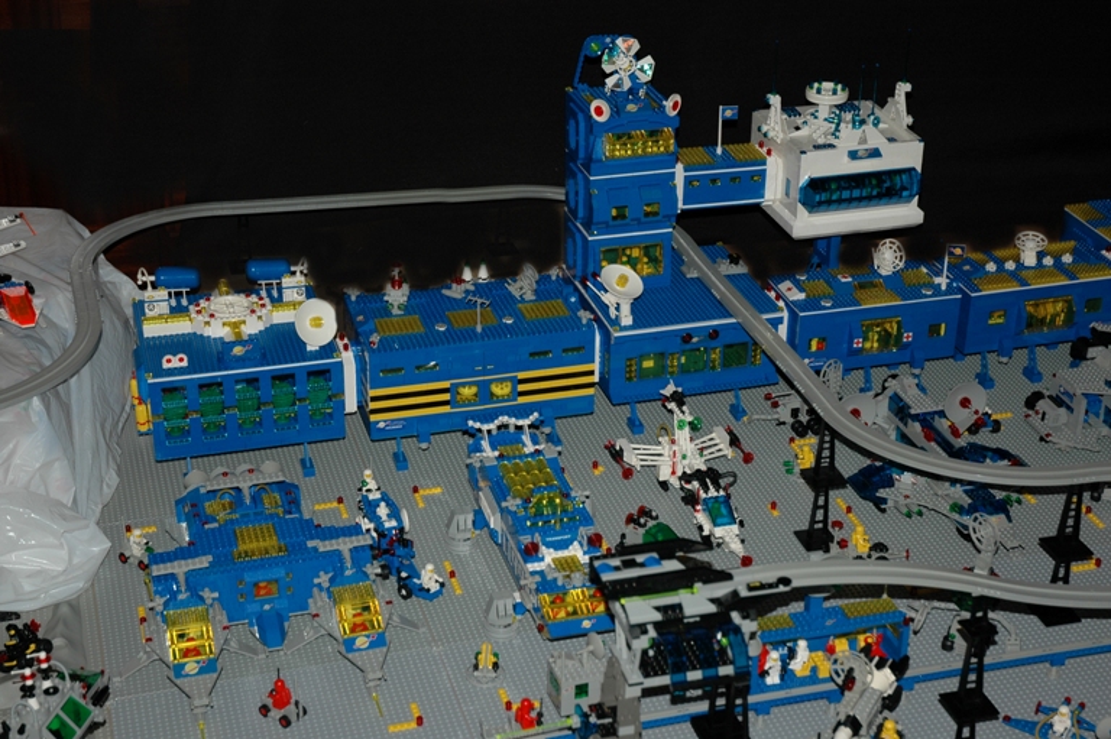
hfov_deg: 33.4
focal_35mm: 60
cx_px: 556
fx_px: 1850
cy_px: 370
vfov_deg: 22.6
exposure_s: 1/60
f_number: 4.5
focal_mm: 40
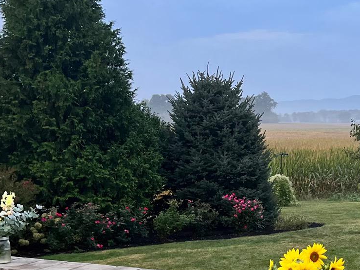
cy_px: 238
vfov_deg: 20.1
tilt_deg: -10.1
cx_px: 324
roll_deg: +1.0
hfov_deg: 26.1
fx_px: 749
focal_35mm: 72
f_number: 1.5
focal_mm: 5.7
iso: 400
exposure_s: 1/40
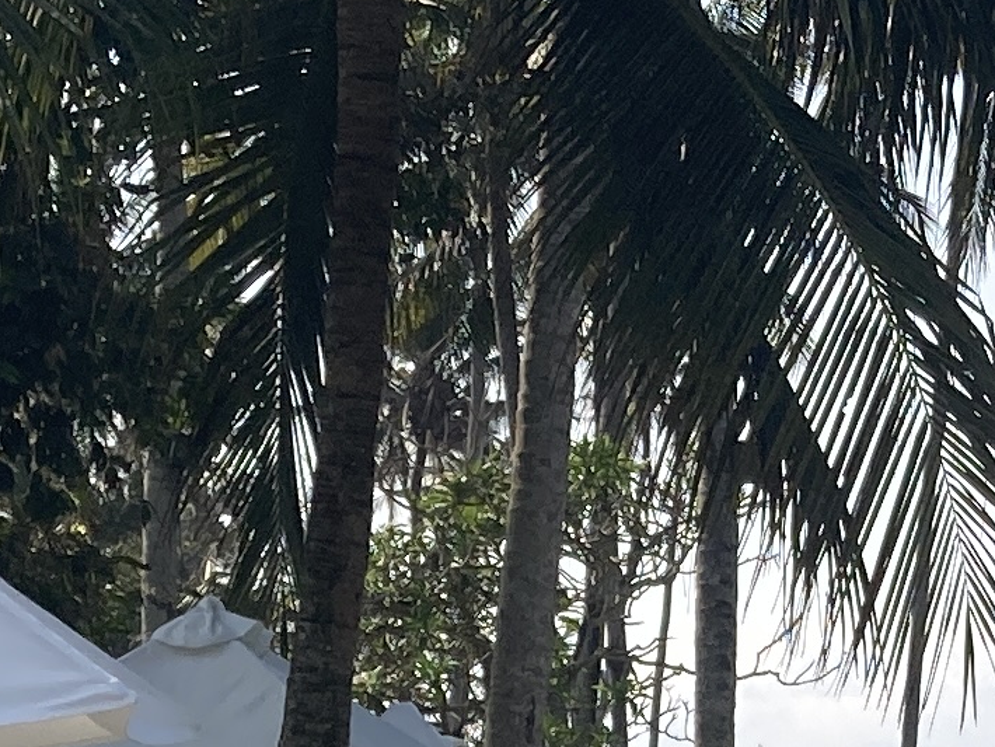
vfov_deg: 8.9
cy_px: 1442
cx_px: 846
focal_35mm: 159
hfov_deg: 12.4
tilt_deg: -3.8
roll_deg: -0.8
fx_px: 4572
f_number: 1.8
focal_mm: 3.99
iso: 20
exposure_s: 1/1715
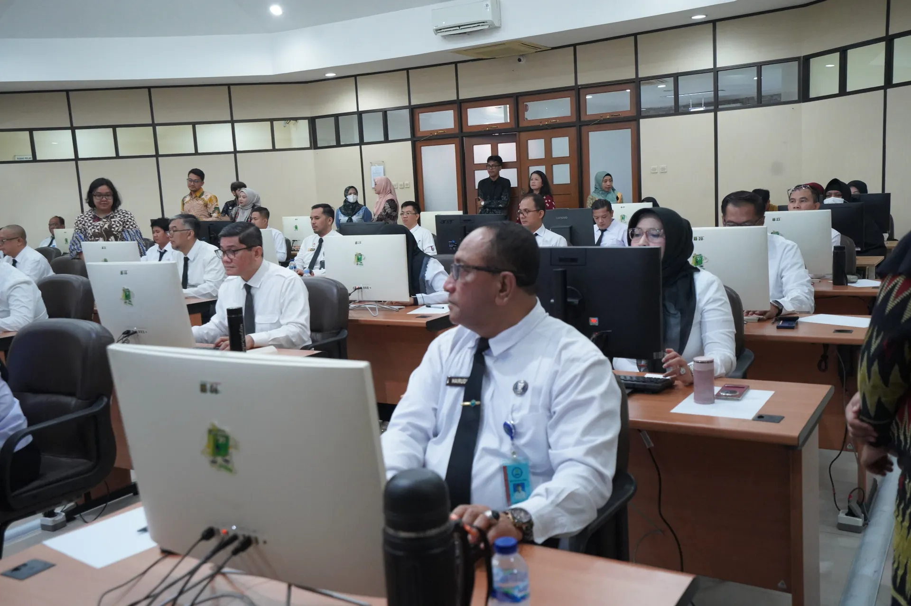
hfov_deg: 55.8
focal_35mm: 34
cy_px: 303
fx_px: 860
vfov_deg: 38.8
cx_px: 456
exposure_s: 1/100
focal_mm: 34
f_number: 5.6
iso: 8000
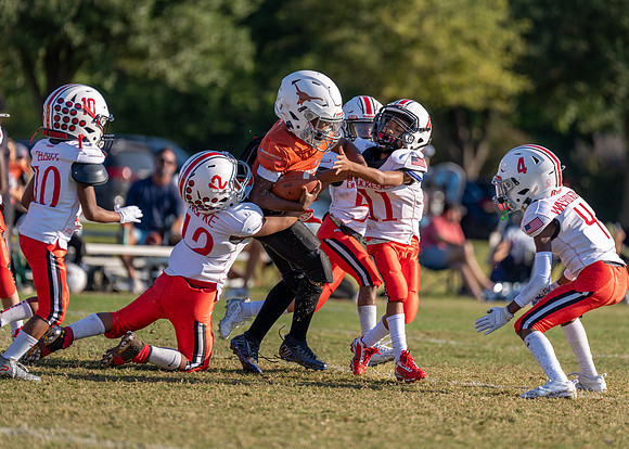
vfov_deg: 5.5
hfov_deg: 7.7
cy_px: 176
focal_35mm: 261
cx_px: 343
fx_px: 4669
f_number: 2.8
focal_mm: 200
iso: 100
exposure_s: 1/1600
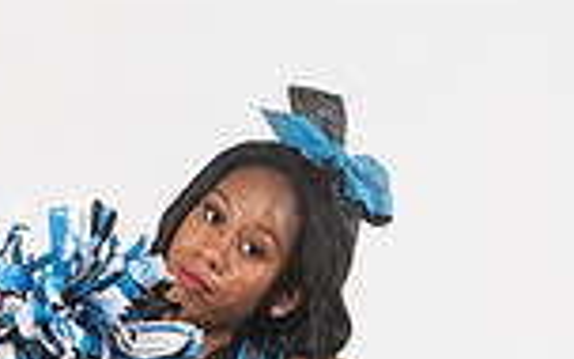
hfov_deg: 16.3
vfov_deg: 9.3
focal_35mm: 127
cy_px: 824
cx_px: 87
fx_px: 1987
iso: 500
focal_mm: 42
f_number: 7.1
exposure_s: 1/320
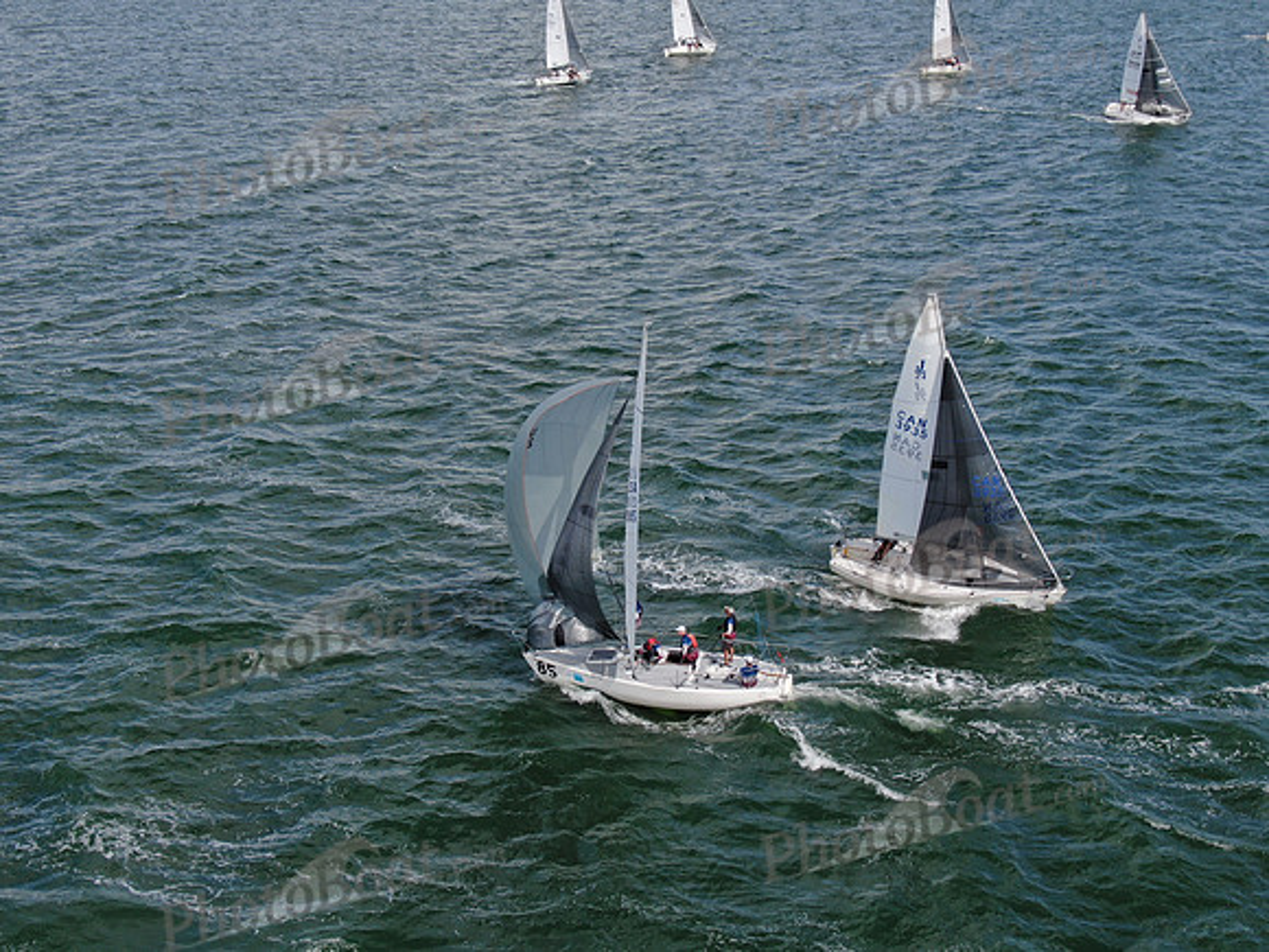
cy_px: 476
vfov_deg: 30.3
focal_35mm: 48
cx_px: 634
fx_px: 1760
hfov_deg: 39.7
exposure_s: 1/800
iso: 100
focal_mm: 8.6
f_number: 3.8
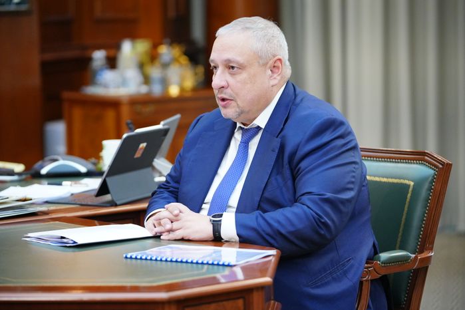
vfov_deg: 10.0
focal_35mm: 137
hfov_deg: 15.0
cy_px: 155
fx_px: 1769
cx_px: 232
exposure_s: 1/200
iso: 4000
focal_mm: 137
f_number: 3.2
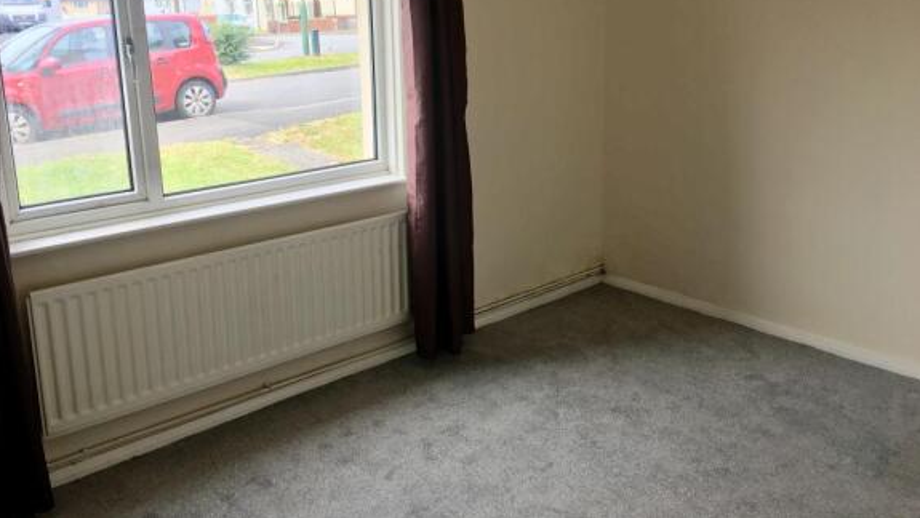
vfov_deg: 36.3
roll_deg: +1.0
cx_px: 458
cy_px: 172
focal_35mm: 32
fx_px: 781
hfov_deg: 61.0
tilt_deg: -11.8
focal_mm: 4.15
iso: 25
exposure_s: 1/208
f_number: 2.2
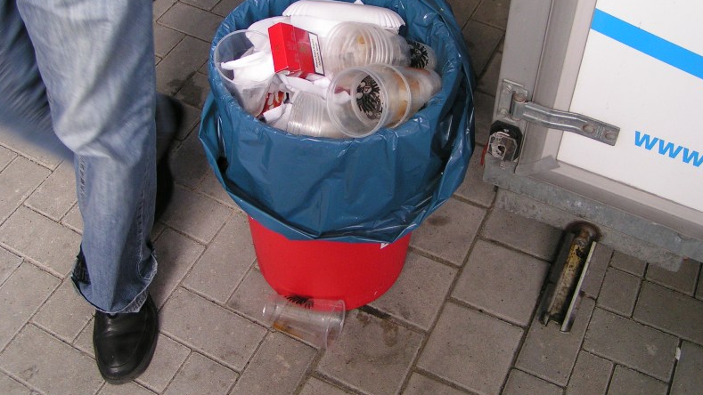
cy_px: 132
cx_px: 349
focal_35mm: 42
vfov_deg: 28.2
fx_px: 783
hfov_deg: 48.4
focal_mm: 5.8
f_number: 2.8
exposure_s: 1/40
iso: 100
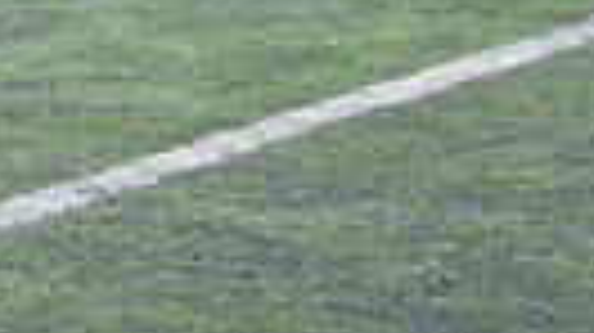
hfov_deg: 4.7
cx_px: -446
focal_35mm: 459
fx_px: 7224
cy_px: -524
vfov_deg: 2.6
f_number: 2.8
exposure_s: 1/1000
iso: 1250
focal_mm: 100
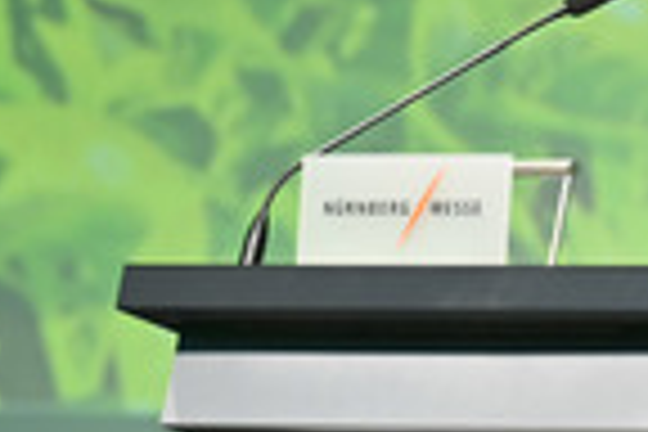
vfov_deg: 2.4
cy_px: 184
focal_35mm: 564
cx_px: 727
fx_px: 10151
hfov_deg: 3.7
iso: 800
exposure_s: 1/250
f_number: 2.8
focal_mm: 180
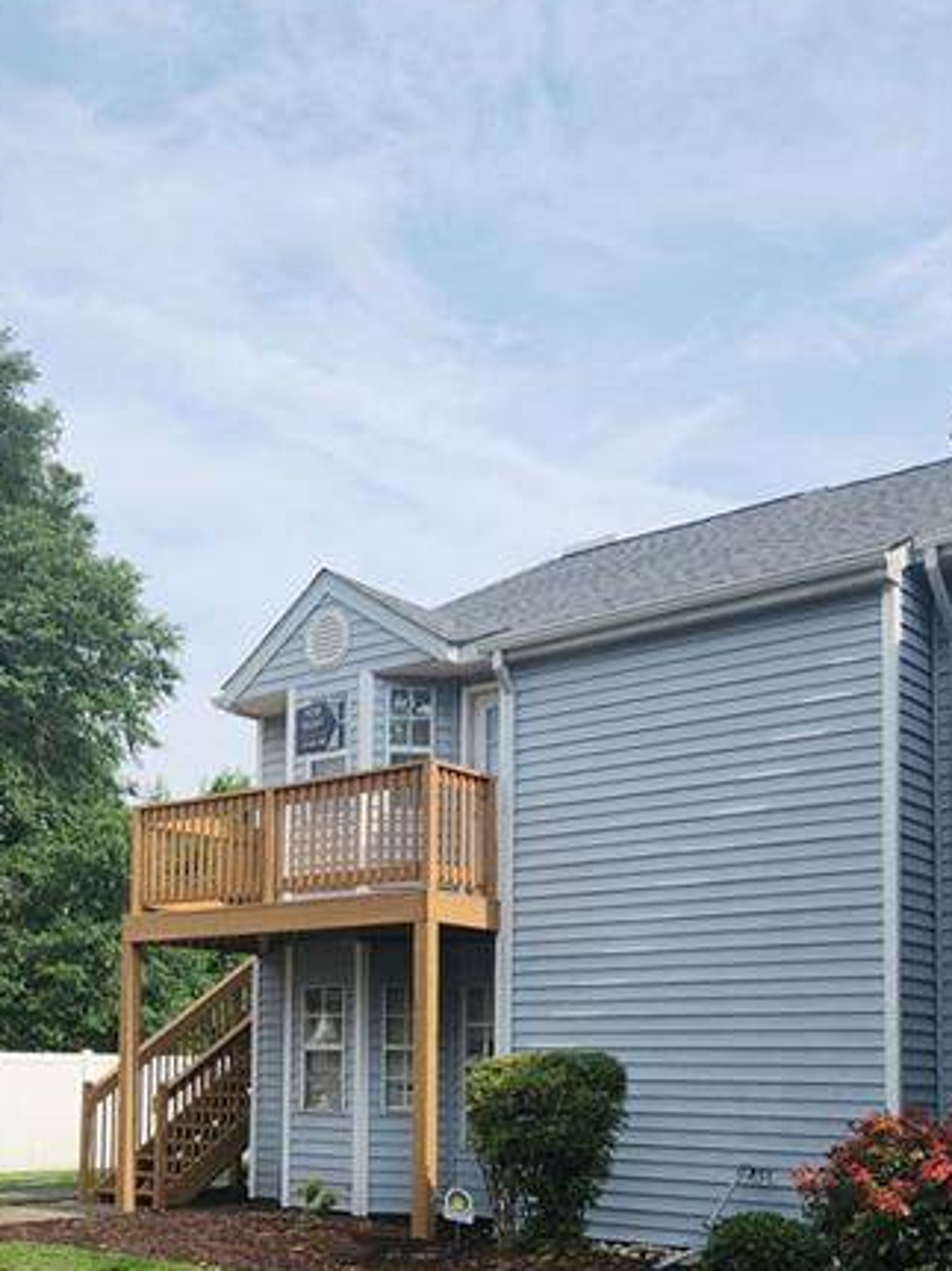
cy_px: 953
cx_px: 309
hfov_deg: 34.8
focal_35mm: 41
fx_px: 1504
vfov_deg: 44.3
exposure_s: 1/1667
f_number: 1.8
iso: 50
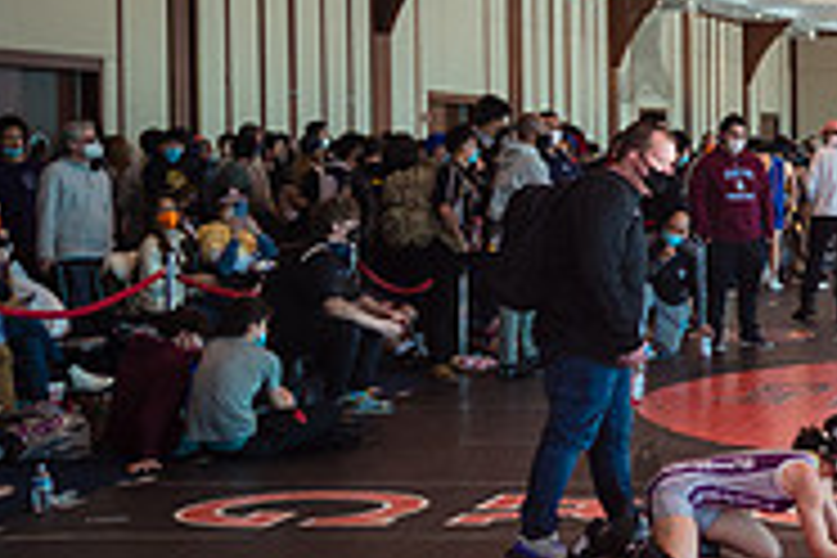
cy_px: 241
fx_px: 2627
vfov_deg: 12.1
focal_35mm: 113
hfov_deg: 16.6
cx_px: 1224
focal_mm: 35
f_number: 3.2
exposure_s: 1/400
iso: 400
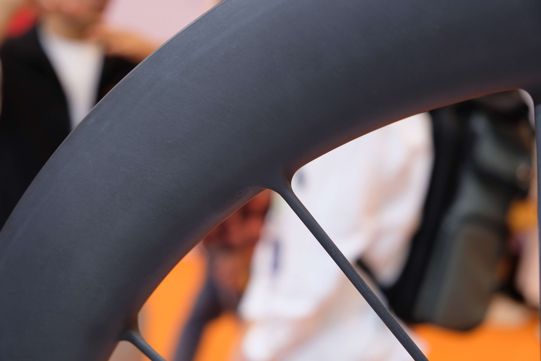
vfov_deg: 28.6
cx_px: 270
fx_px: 706
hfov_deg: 41.9
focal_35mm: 47
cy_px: 180
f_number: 4
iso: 400
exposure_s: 1/100
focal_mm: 31.5
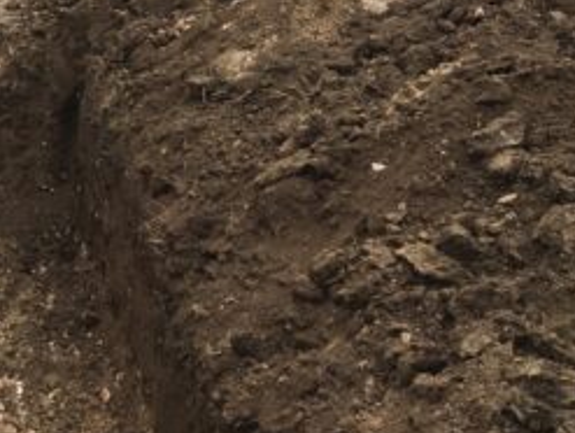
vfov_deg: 15.8
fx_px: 1497
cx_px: -151
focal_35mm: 90
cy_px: -81
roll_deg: -0.6
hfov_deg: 20.1
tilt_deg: -6.6
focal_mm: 4.15
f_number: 2.2
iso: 25
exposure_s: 1/668
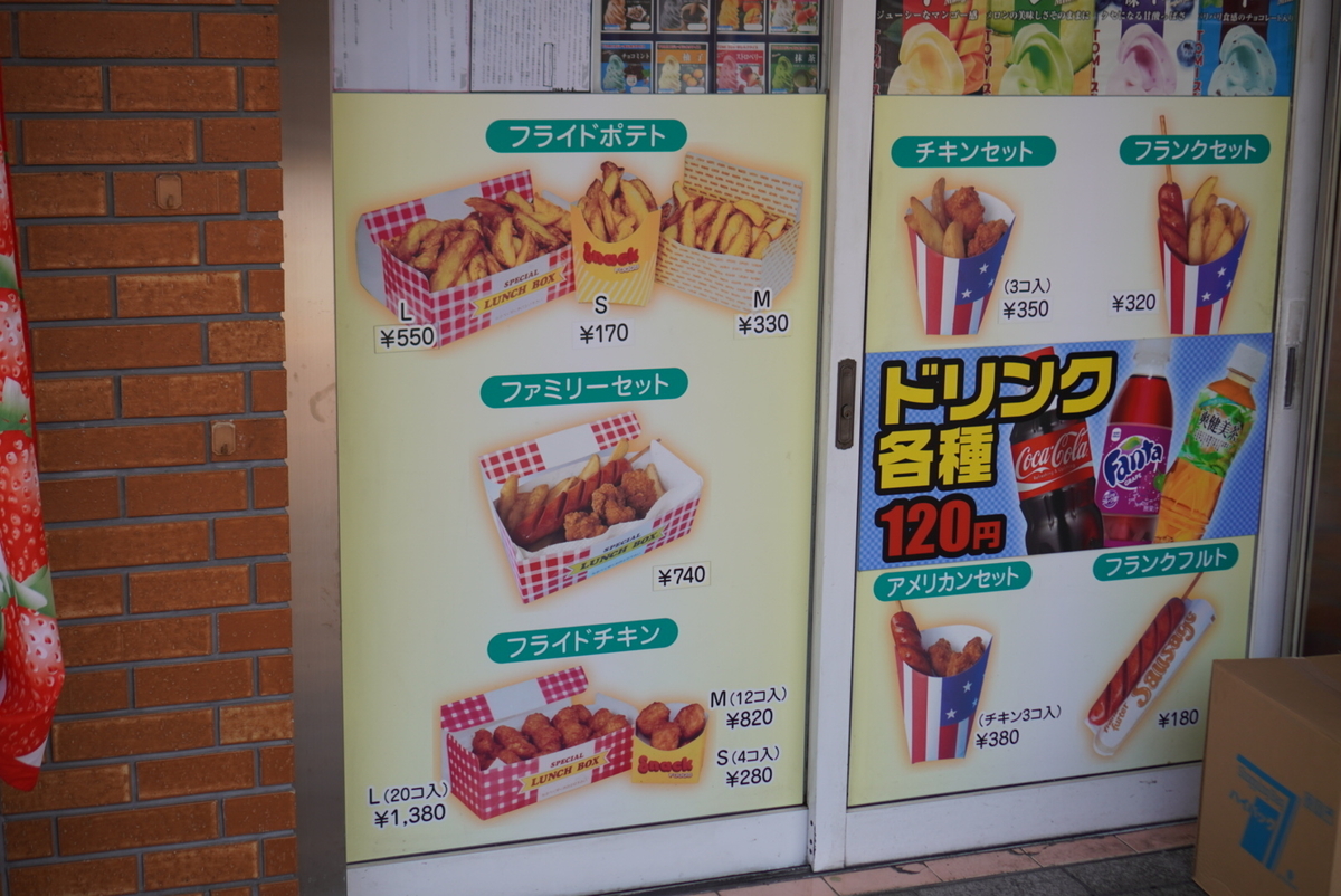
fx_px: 1957
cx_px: 670
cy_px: 448
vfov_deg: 25.8
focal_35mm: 52
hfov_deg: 37.8
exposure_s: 1/1000
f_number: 2.2
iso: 100
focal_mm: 35
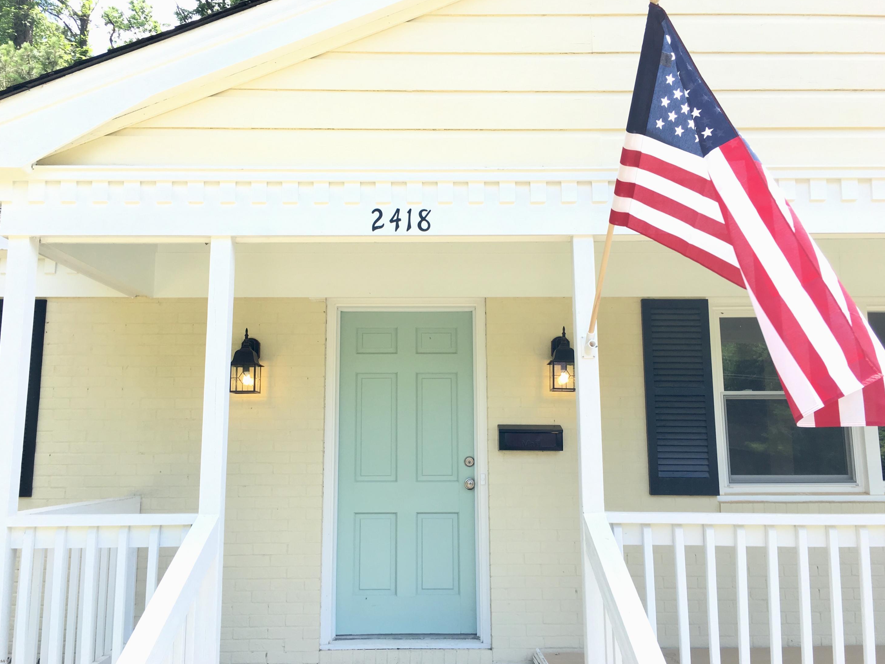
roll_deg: +0.1
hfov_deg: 60.0
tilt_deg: +9.3
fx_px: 767
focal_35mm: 30
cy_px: 339
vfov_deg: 46.8
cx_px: 437
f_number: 2.2
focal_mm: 4.15
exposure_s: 1/208
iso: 25
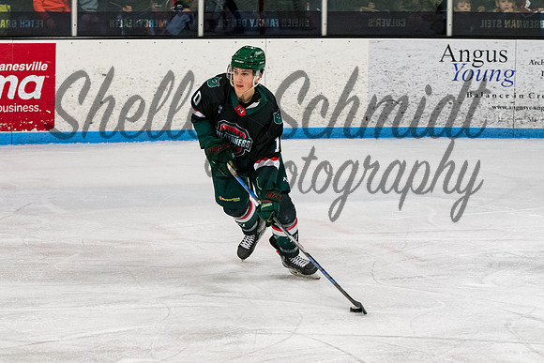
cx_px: 249
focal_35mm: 196
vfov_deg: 7.0
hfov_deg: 10.5
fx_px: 2962
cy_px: 172
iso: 2500
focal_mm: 116
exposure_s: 1/800
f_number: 3.5
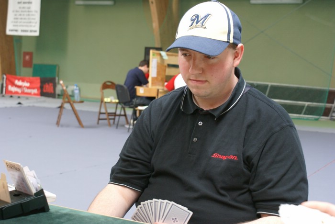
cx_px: 168
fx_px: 559
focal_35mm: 60
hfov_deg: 33.4
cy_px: 112
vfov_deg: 22.7
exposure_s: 1/25
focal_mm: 40
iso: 400
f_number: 5.6
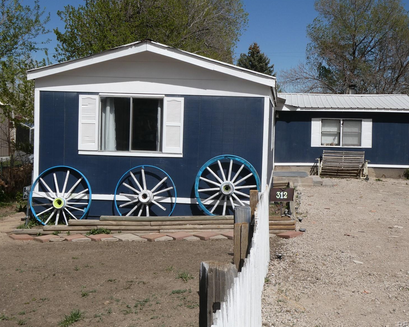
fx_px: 605
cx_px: 220
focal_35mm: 50
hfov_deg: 37.3
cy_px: 164
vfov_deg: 30.2
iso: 80
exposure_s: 1/800
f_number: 5.6
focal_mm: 8.4
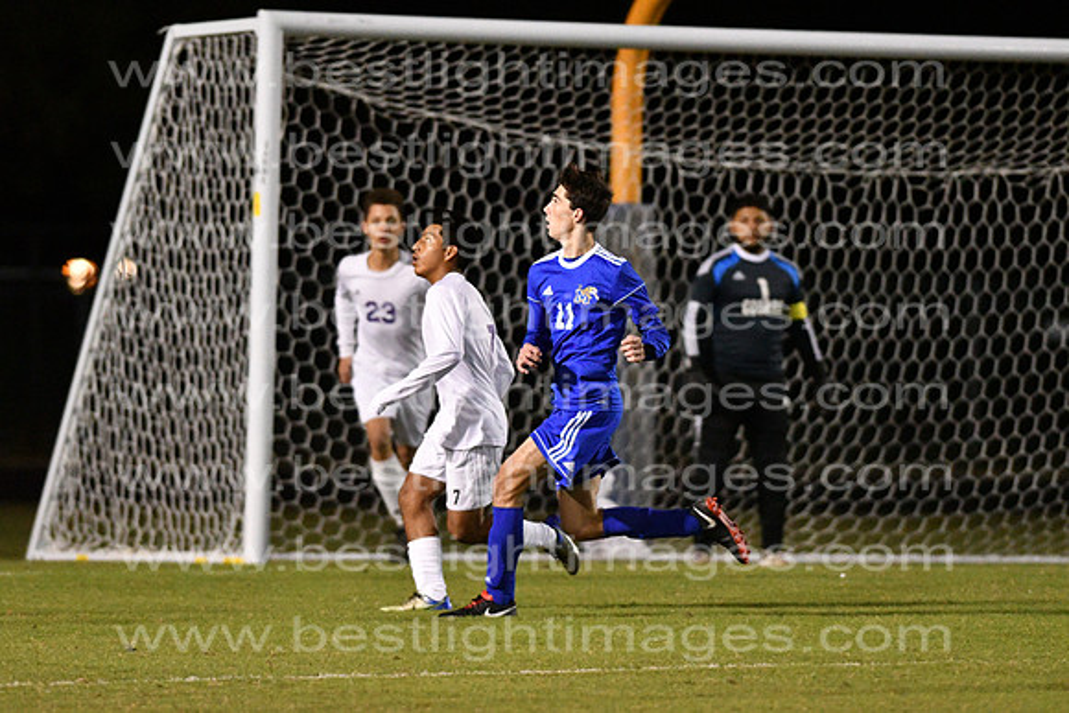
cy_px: 356
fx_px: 13365
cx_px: 534
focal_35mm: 450
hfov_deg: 4.6
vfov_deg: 3.1
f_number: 3.2
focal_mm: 300
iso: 10000
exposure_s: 1/800
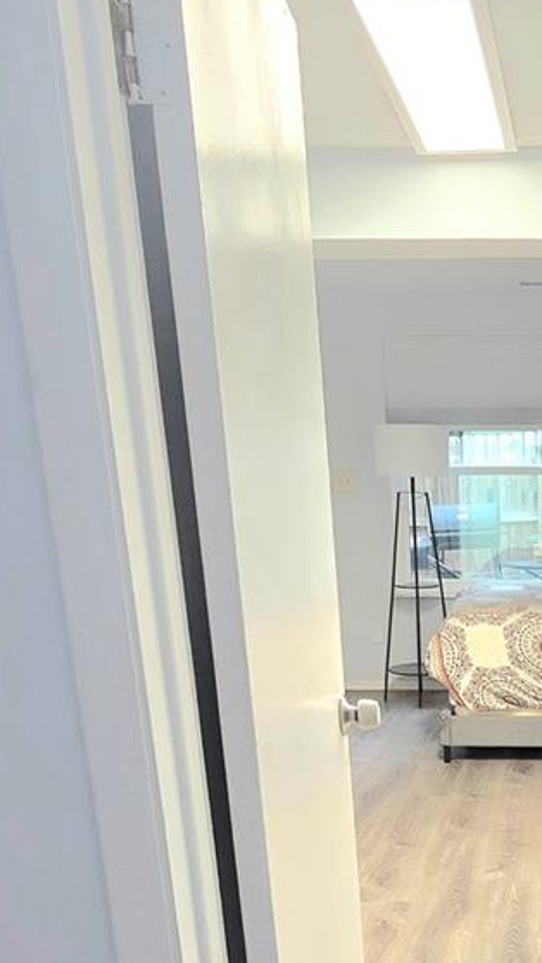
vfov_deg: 47.3
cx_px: 587
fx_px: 996
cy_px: 834
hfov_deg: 27.9
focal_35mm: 39
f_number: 2.2
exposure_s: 1/60.2
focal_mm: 2.2
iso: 160
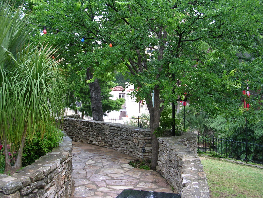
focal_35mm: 38
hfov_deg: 49.0
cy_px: 99
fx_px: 289
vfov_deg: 37.7
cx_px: 132
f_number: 2.8
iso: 50
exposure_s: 1/67.8
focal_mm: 5.8
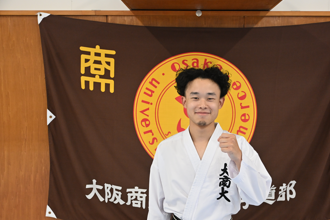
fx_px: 436
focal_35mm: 48
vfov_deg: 28.3
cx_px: 194
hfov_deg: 41.3
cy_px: 128
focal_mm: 27
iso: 1400
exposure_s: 1/60
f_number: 3.8
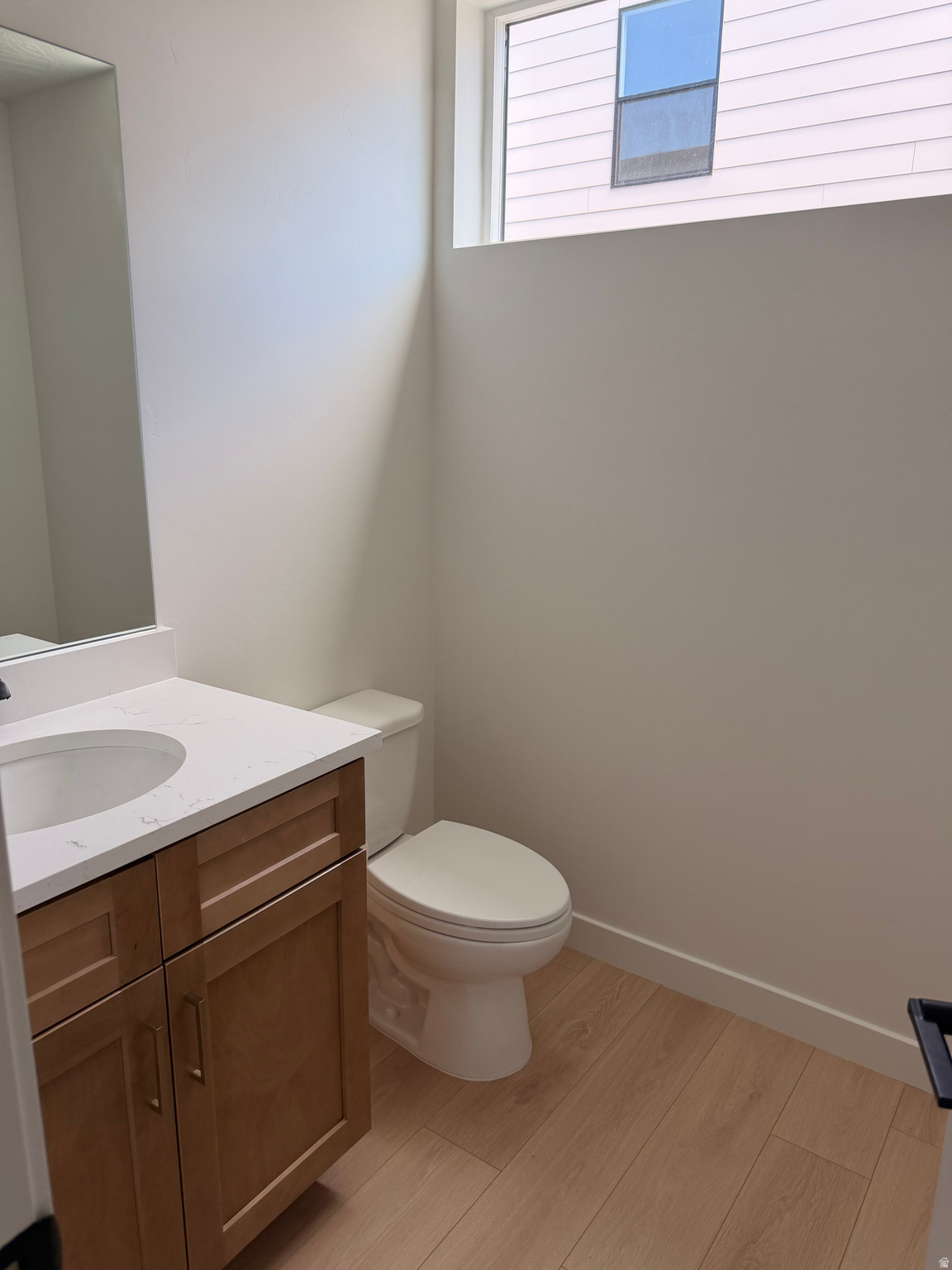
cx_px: 476
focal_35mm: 24
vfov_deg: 71.6
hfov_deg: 56.8
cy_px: 635
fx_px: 880
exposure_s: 1/205
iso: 125
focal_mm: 6.76
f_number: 1.78
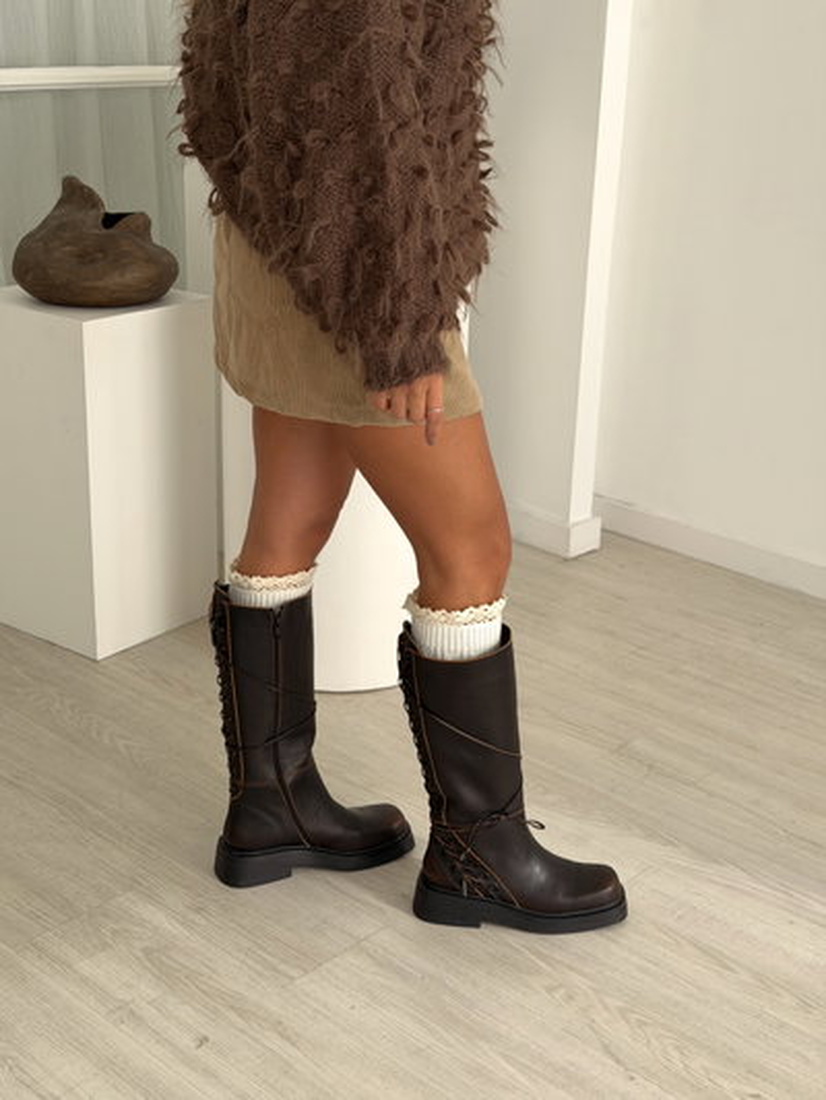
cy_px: 550
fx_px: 1527
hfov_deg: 30.3
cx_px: 413
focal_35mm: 48
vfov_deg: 39.6
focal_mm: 6.76
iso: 64
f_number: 1.78
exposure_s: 1/681
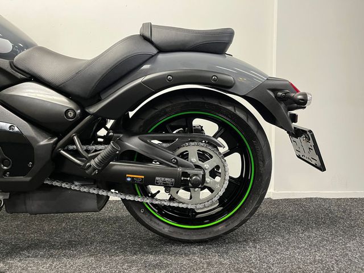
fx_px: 273
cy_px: 136
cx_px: 182
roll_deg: +0.9
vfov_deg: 53.1
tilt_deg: -1.7
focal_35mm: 26
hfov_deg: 67.3
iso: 400
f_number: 1.6
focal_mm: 5.1
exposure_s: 1/50
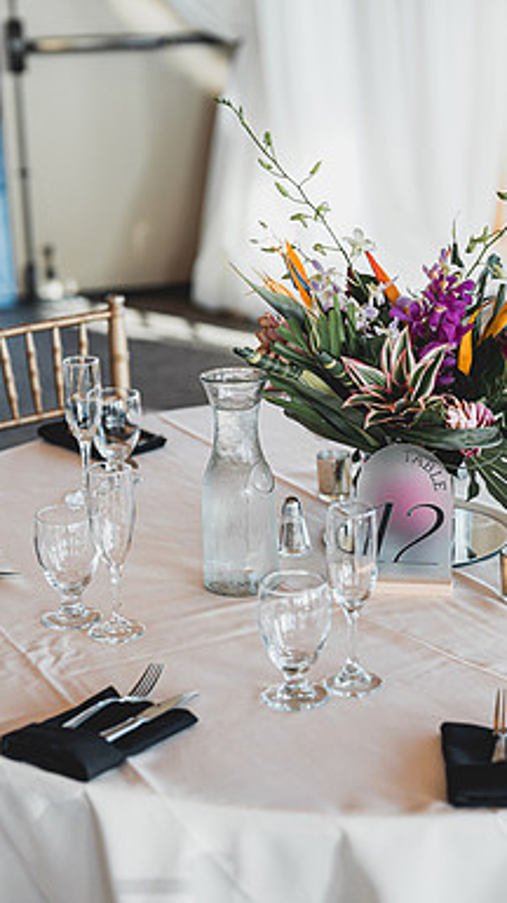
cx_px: 357
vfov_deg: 26.9
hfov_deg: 15.2
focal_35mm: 79
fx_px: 1892
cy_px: 452
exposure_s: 1/800
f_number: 2
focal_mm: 50
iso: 320
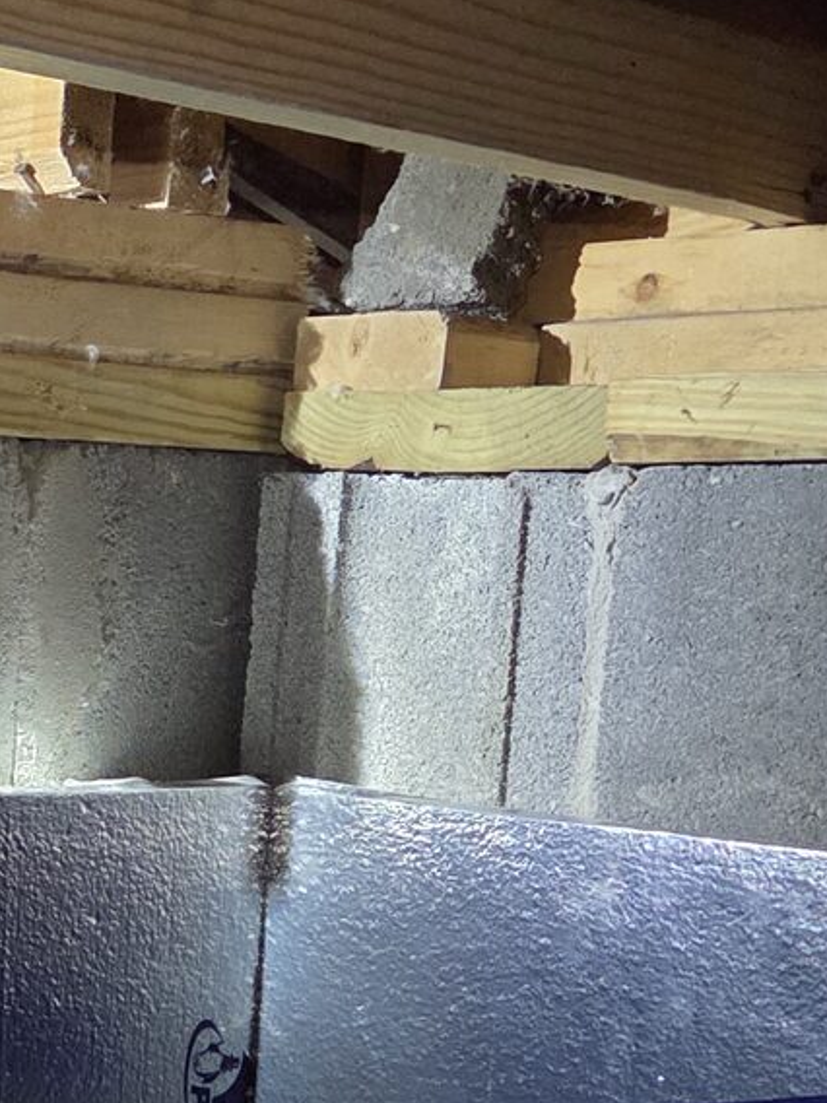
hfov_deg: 16.1
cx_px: -536
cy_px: 814
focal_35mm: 81
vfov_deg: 23.9
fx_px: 2580
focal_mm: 5.4
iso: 1600
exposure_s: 1/50
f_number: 1.8
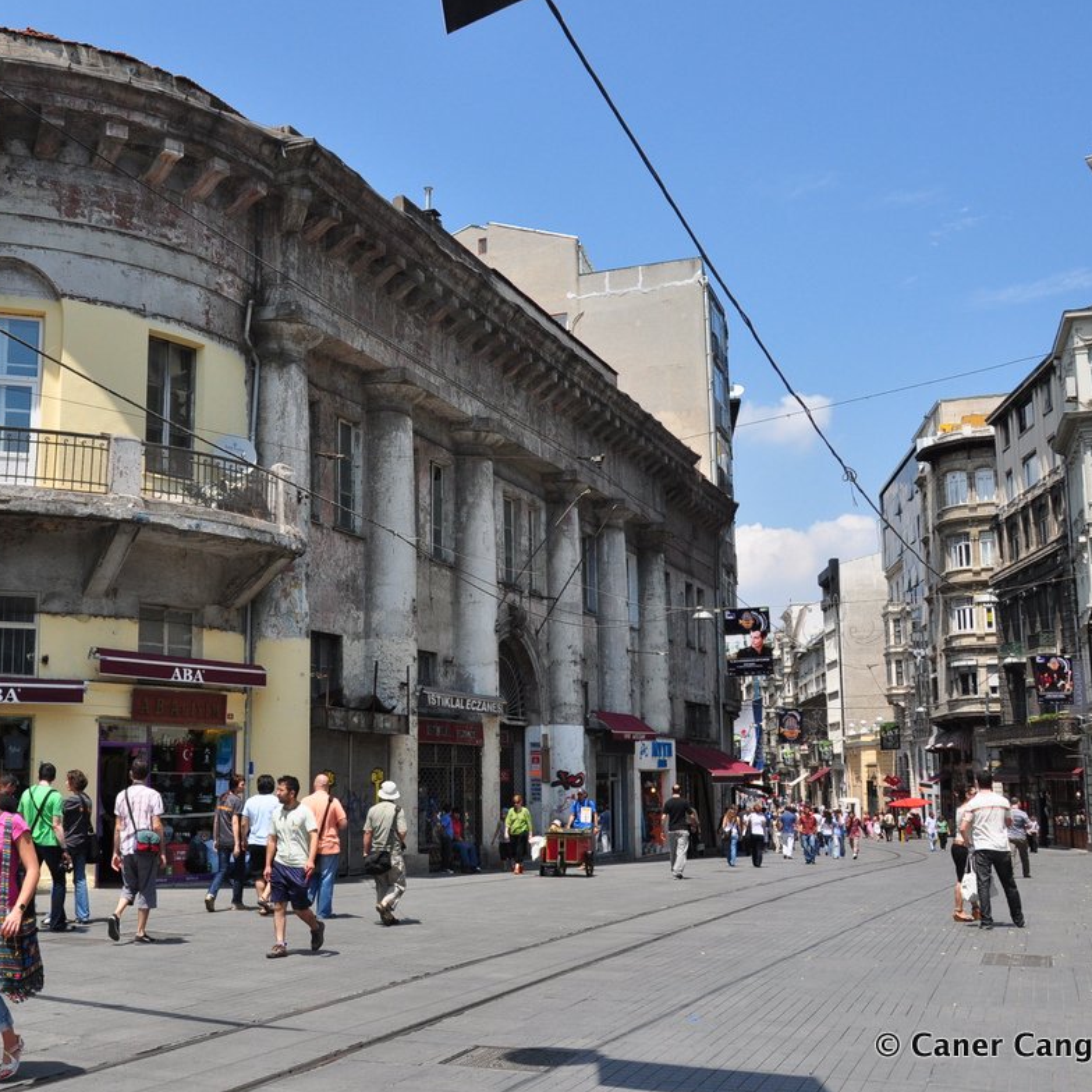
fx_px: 1392
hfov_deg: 42.0
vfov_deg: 42.8
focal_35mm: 39
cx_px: 327
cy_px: 543
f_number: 7.1
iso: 400
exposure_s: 1/1250
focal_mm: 20
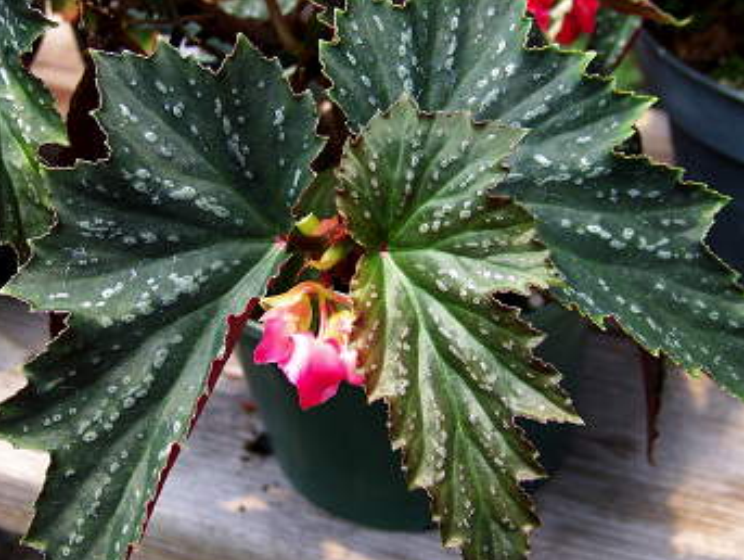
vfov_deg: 15.1
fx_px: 2109
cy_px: 283
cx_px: 369
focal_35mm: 98
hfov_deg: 20.0
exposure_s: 1/60
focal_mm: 16.2
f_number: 3.2
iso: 64
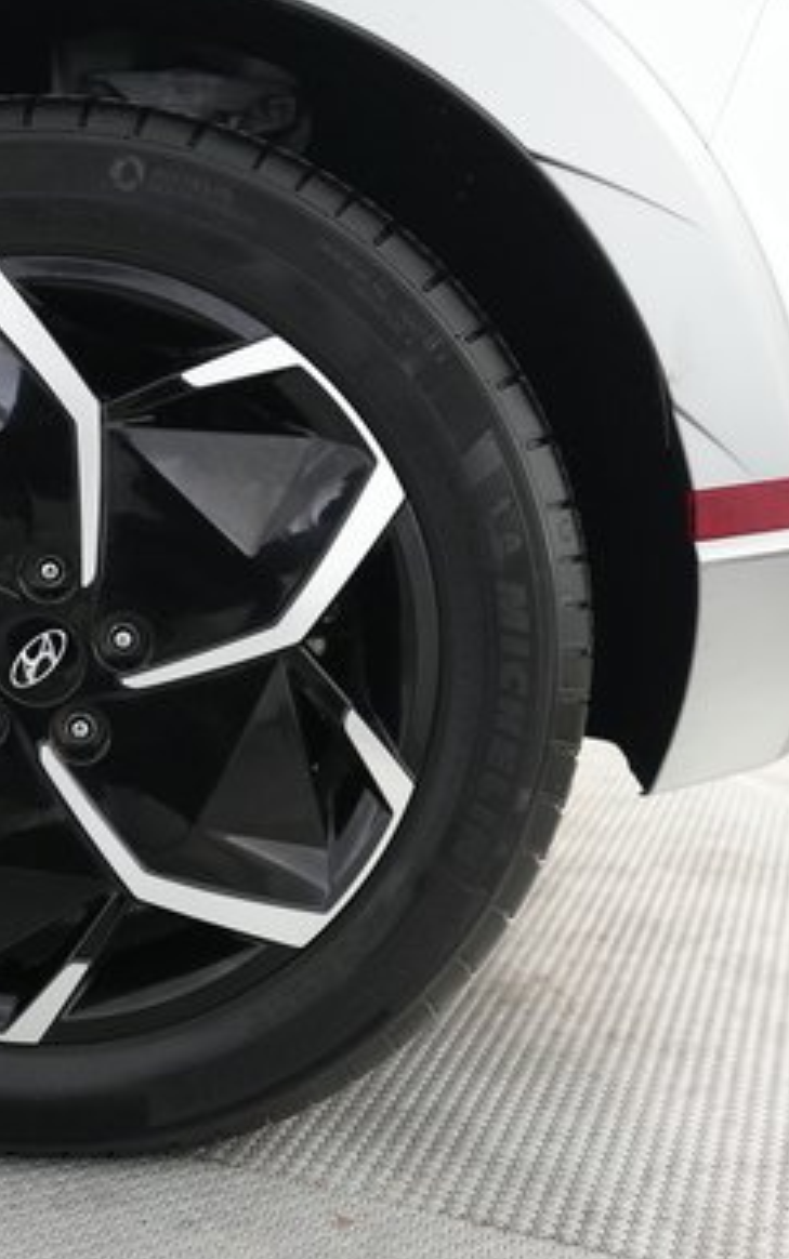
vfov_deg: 42.6
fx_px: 1615
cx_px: 36
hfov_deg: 26.3
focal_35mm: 47
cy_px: 623
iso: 4000
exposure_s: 1/160
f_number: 2.8
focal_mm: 28
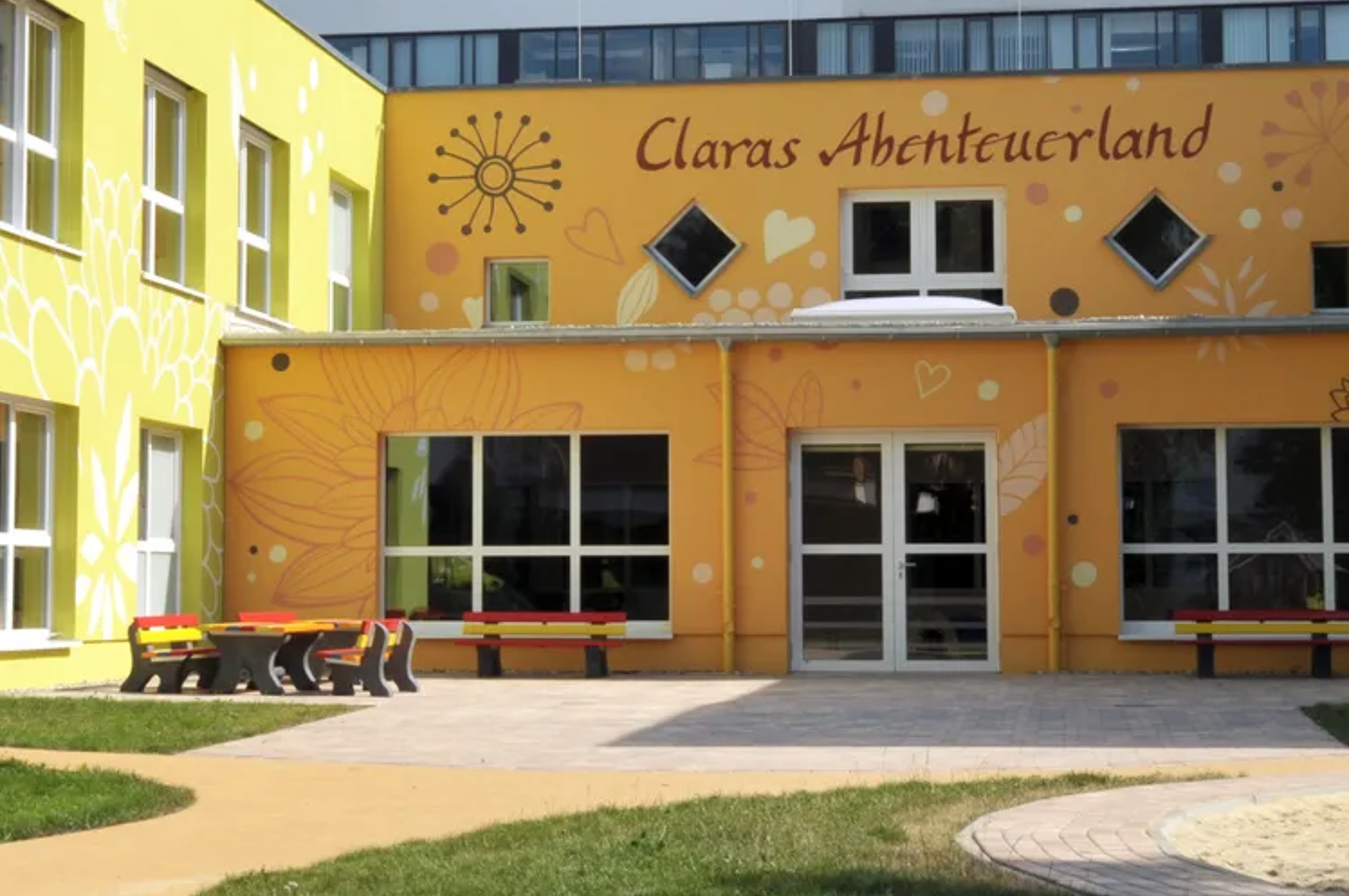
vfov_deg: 17.7
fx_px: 2882
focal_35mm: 77
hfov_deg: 26.3
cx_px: 613
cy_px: 363
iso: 250
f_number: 16
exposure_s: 1/200
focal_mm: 24
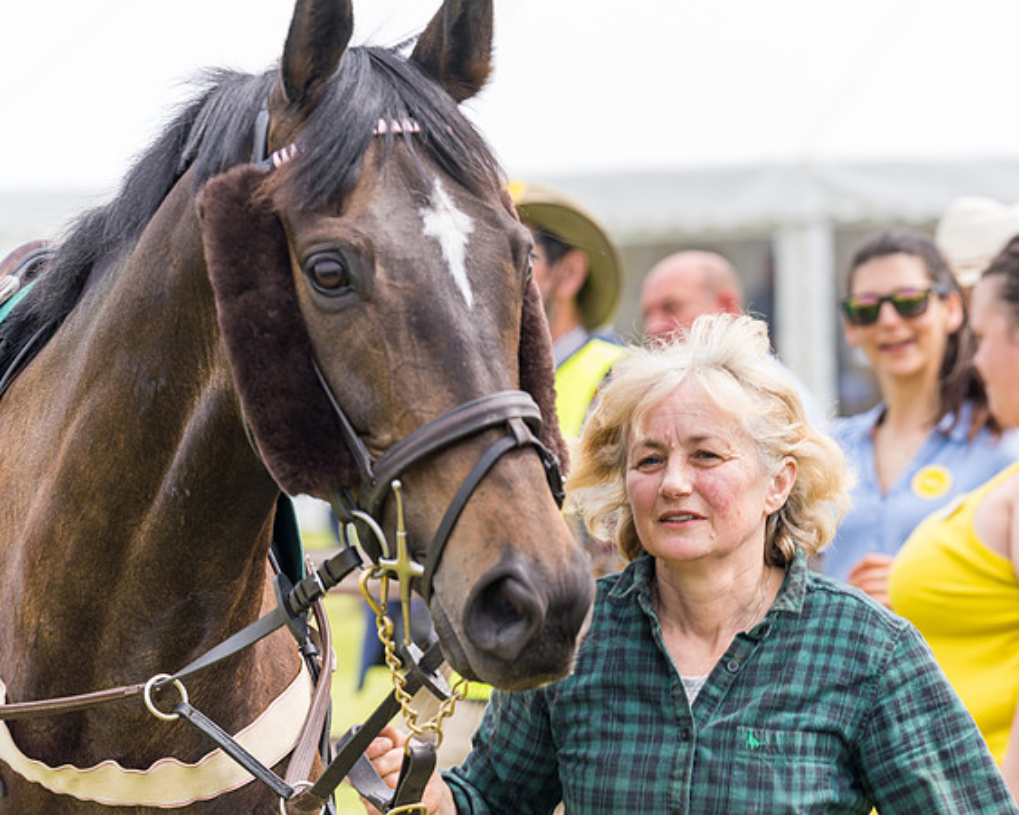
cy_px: 408
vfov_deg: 8.9
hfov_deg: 11.1
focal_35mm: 174
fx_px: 5240
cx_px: 699
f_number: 4.5
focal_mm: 135
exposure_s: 1/250
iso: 50
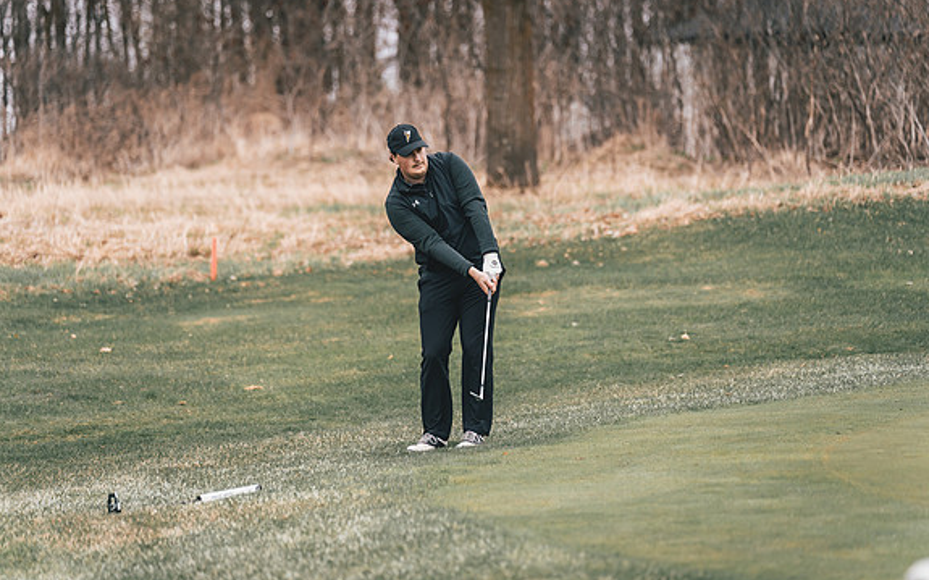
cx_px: 467
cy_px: 292
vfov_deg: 8.2
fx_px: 4050
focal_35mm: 160
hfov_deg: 13.1
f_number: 2.8
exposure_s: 1/3200
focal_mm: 150
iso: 640
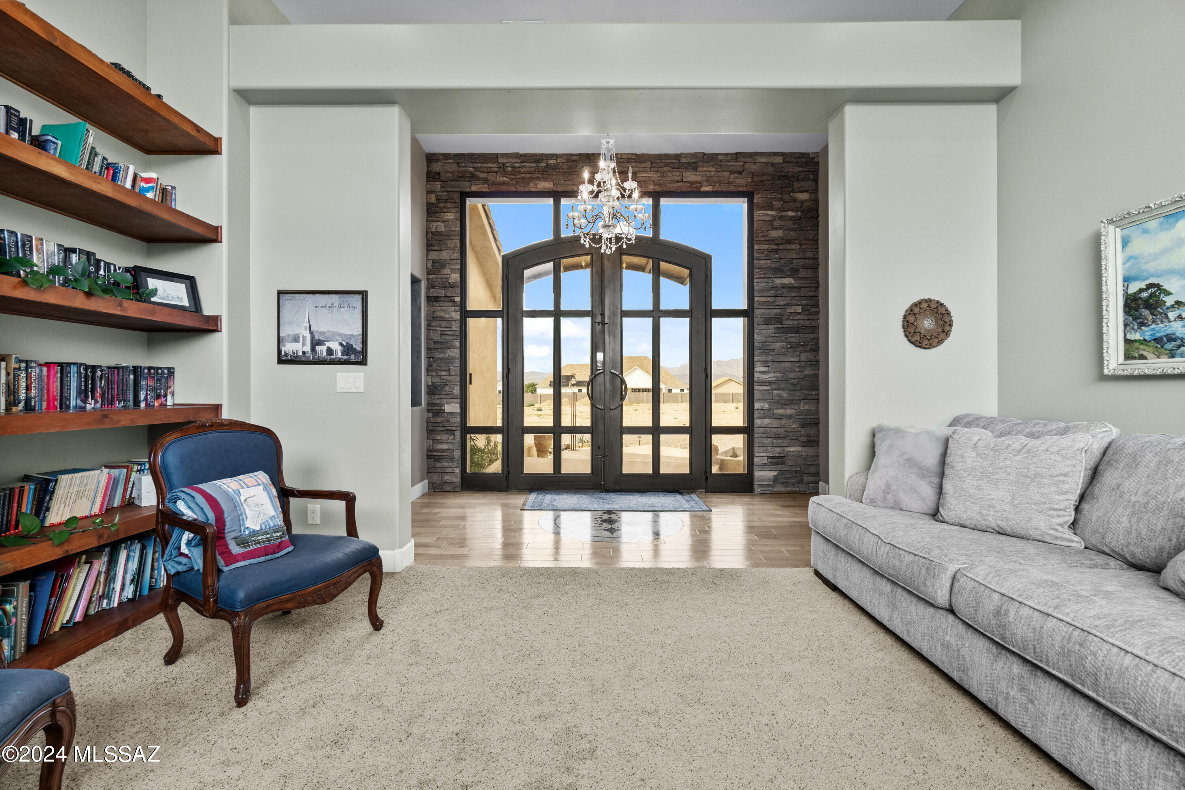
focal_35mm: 15
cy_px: 395
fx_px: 494
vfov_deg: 77.3
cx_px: 592
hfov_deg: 100.4
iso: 400
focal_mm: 10
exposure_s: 1/6
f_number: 8
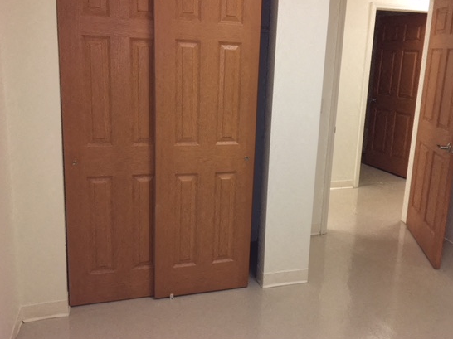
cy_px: 149
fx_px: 445
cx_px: 257
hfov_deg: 53.8
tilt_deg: -11.4
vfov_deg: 41.7
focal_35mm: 34
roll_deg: -2.7
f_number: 2.2
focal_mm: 4.15
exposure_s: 1/30
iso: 50
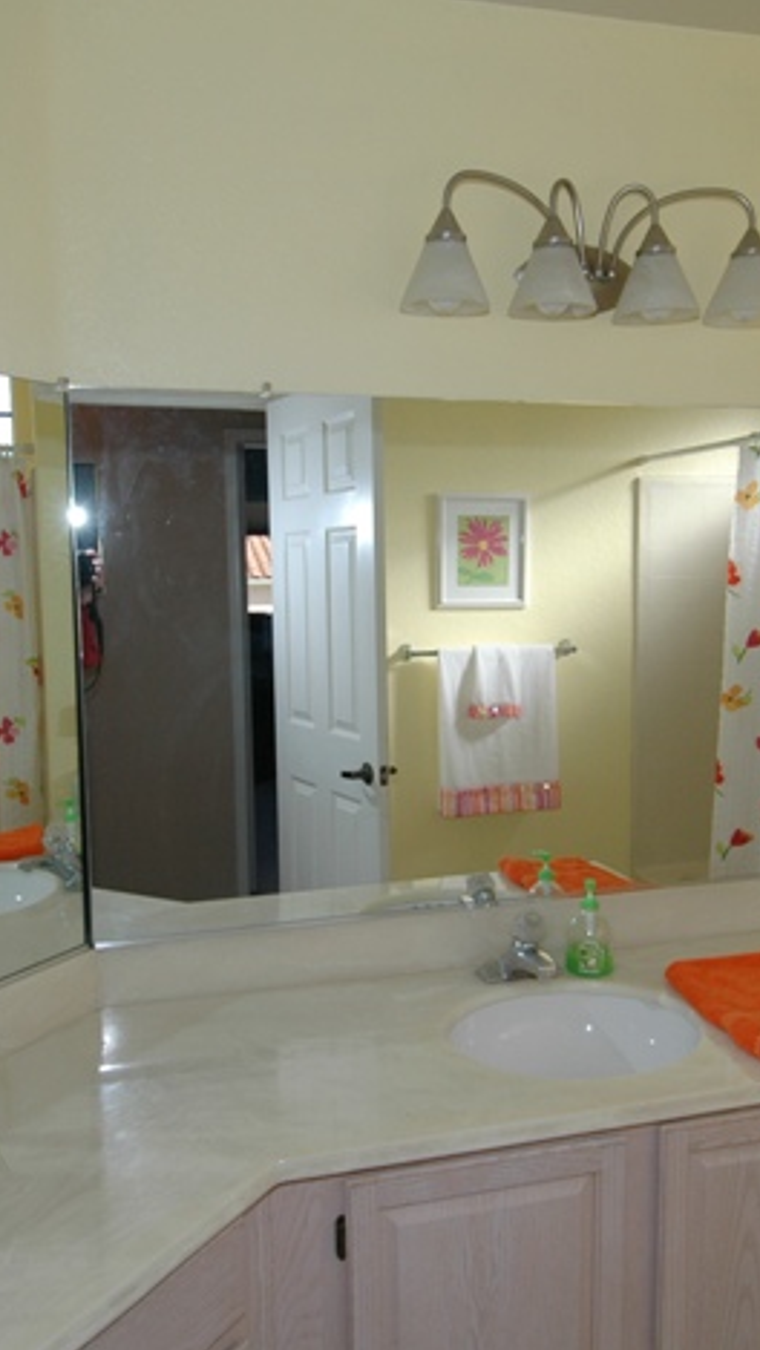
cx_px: 386
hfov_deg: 40.2
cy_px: 688
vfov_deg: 66.1
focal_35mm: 29
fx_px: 1038
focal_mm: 12
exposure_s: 1/160
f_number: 6.3
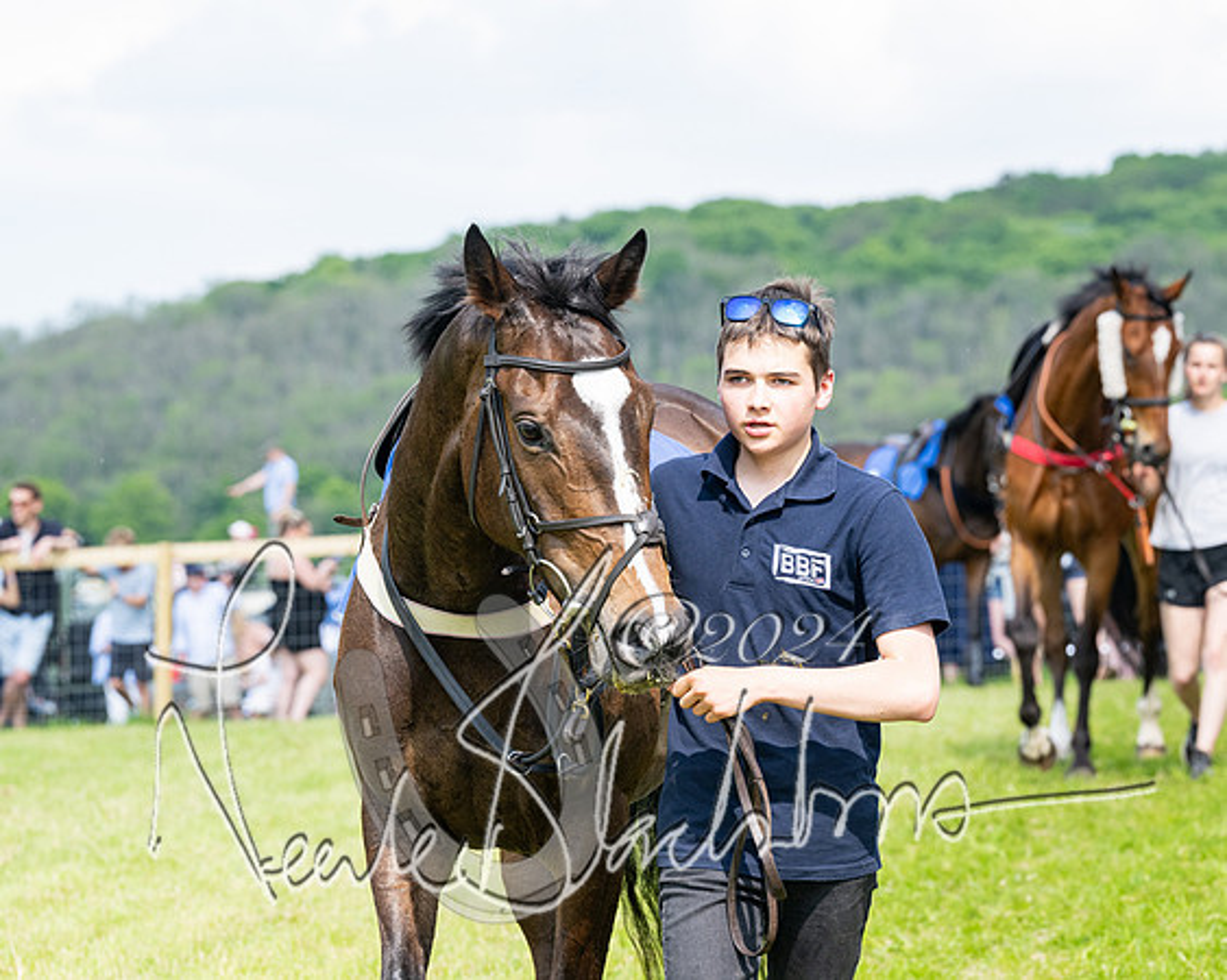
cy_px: 490
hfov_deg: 10.1
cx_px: 614
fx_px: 6954
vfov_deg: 8.1
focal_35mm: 192
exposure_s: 1/500
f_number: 8
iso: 400
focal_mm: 170
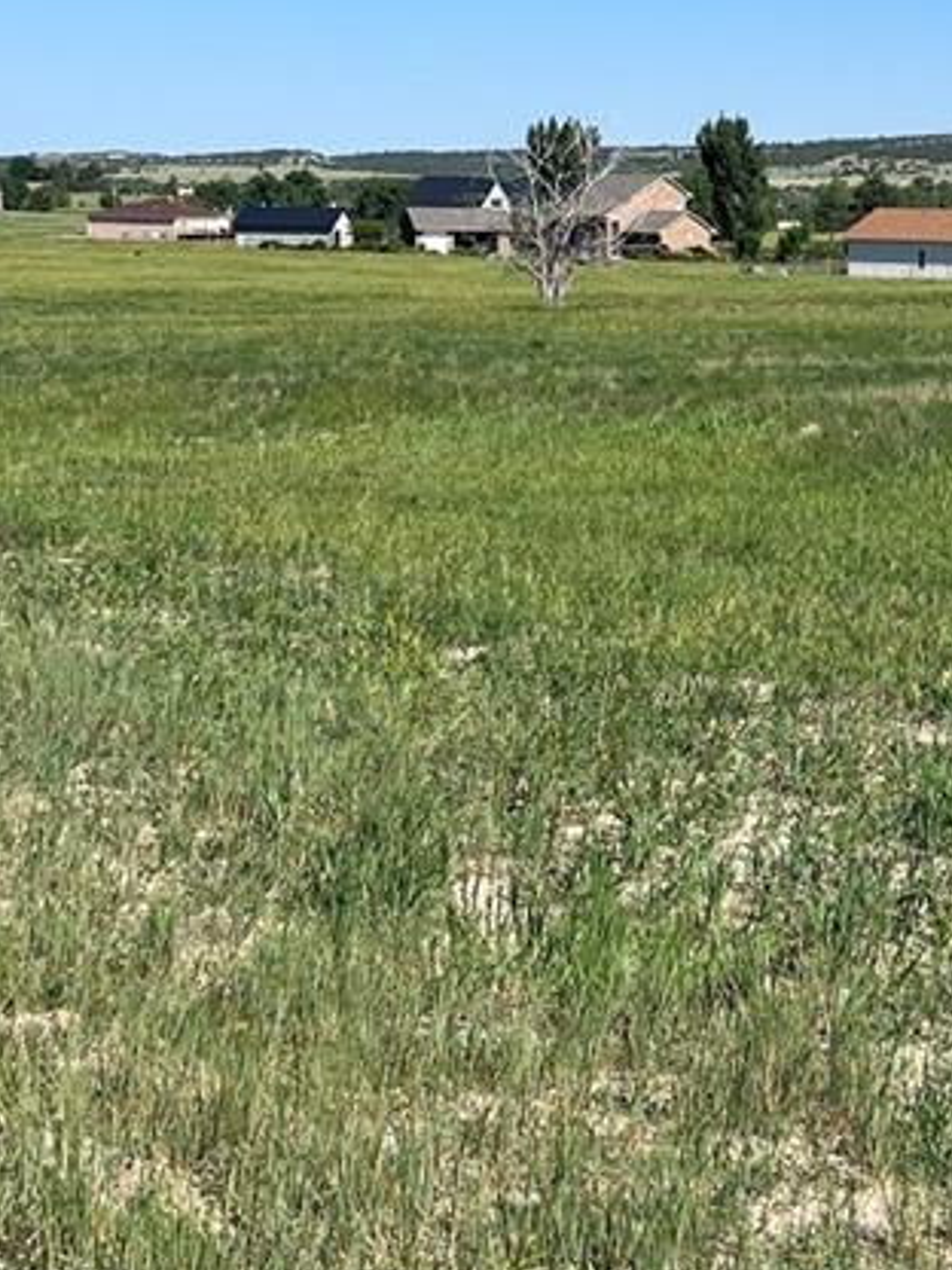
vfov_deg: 25.7
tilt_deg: -2.4
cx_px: 976
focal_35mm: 75
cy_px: 354
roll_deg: -1.7
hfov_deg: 19.0
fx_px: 2750
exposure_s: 1/5319
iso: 50
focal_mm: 5.7
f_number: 1.5
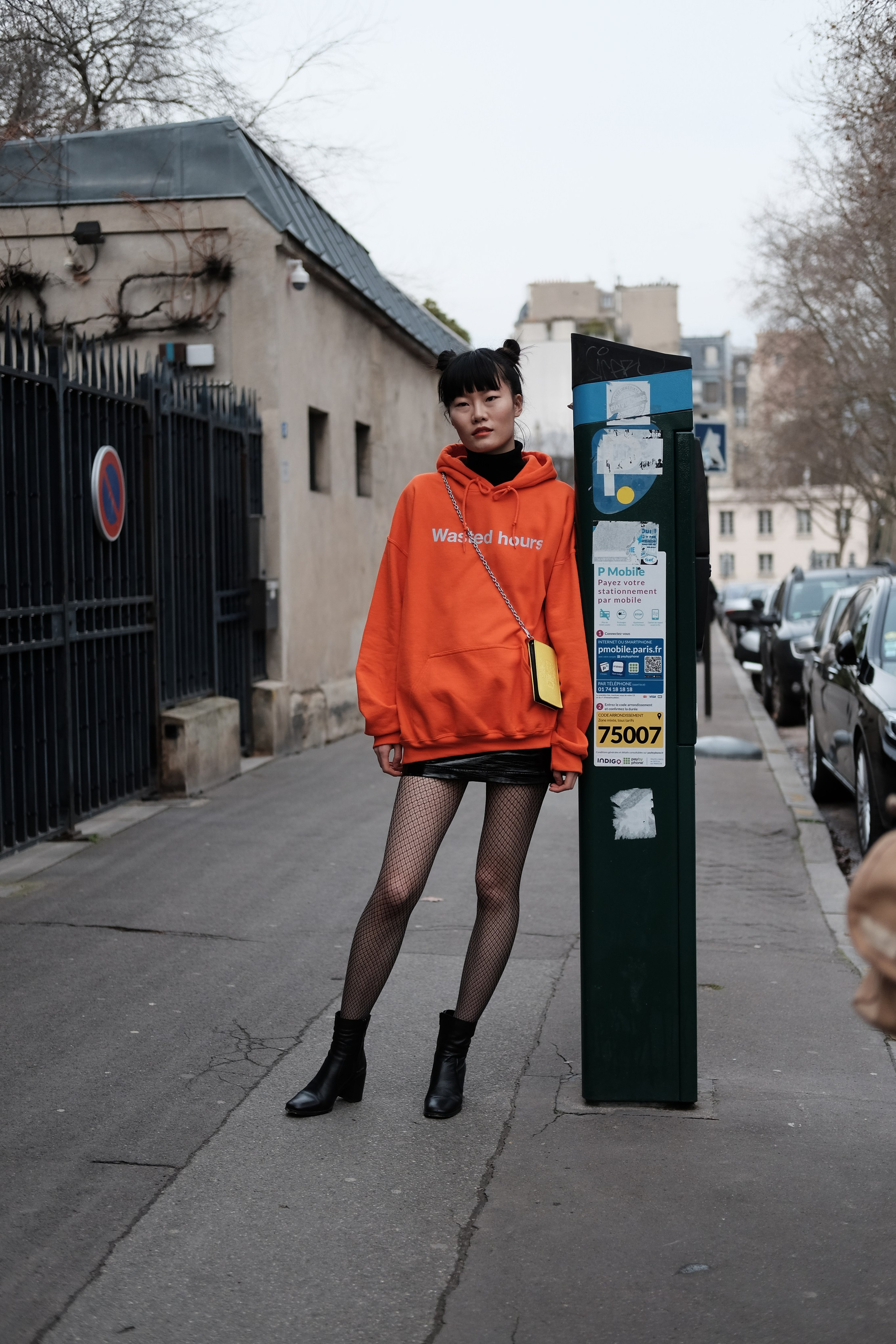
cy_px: 672
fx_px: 1979
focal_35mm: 53
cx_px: 448
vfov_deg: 37.5
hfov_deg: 25.5
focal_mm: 35
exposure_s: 1/4000
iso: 400
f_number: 2
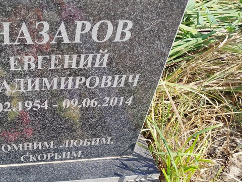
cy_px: 69
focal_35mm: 40
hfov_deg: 44.2
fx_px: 280
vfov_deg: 35.8
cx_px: 44
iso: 50
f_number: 1.7
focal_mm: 5.31
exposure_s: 1/547
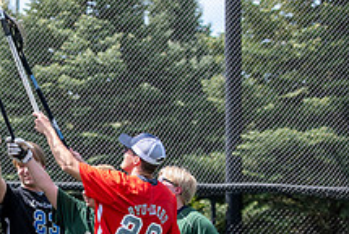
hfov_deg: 10.6
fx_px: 1864
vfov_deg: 7.2
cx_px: -21
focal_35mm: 192
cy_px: 214
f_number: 2.8
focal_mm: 70
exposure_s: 1/2000
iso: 100
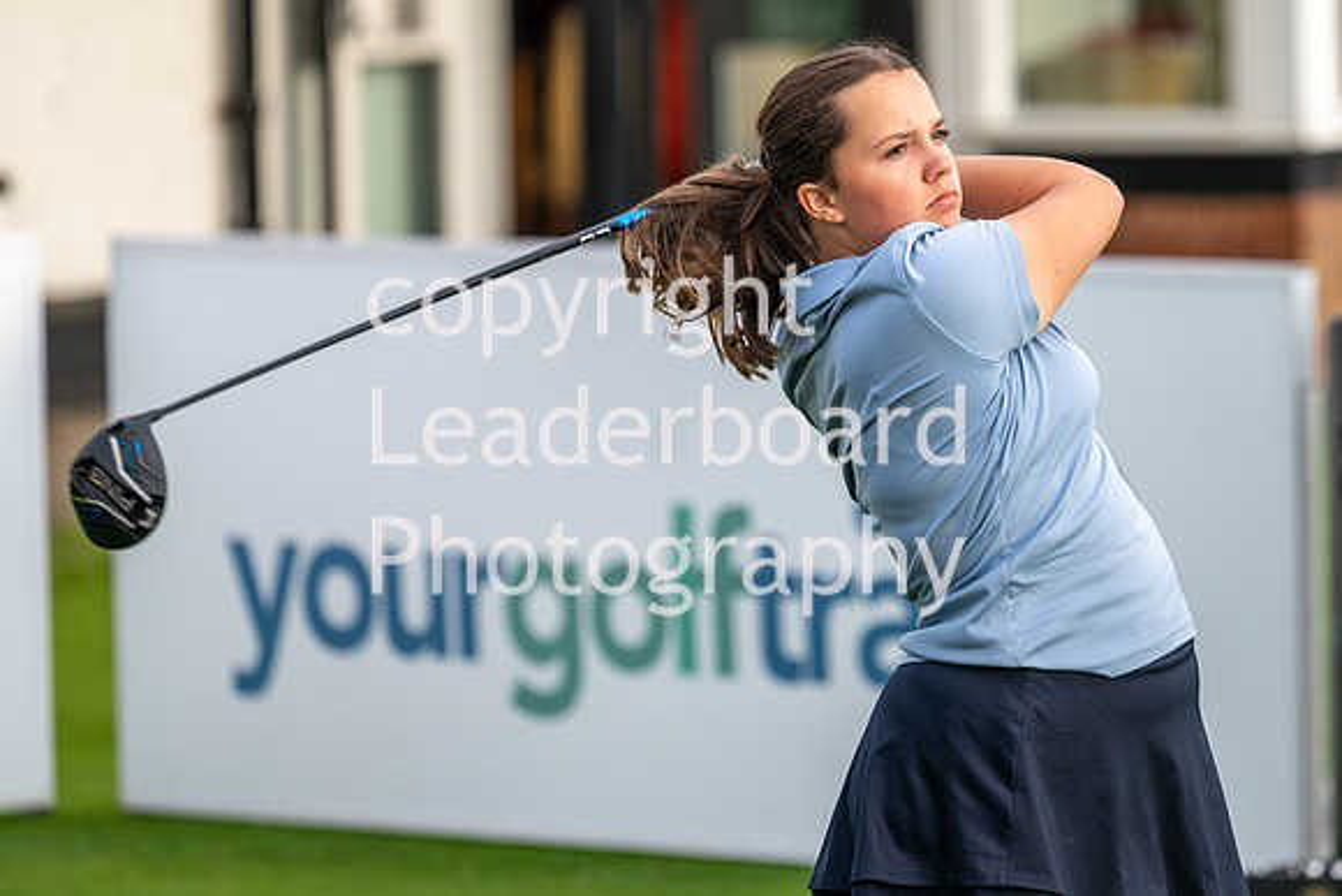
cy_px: 353
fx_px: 13899
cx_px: 834
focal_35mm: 373
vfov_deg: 3.7
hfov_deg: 5.5
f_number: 5.6
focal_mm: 300
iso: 400
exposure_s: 1/640
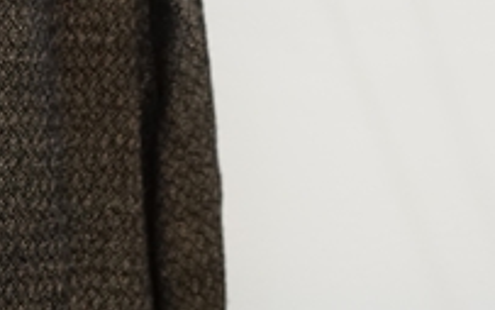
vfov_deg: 5.8
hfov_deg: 9.3
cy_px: -250
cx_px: -141
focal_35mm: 221
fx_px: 2982
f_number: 4
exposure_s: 1/60
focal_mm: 55
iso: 1000
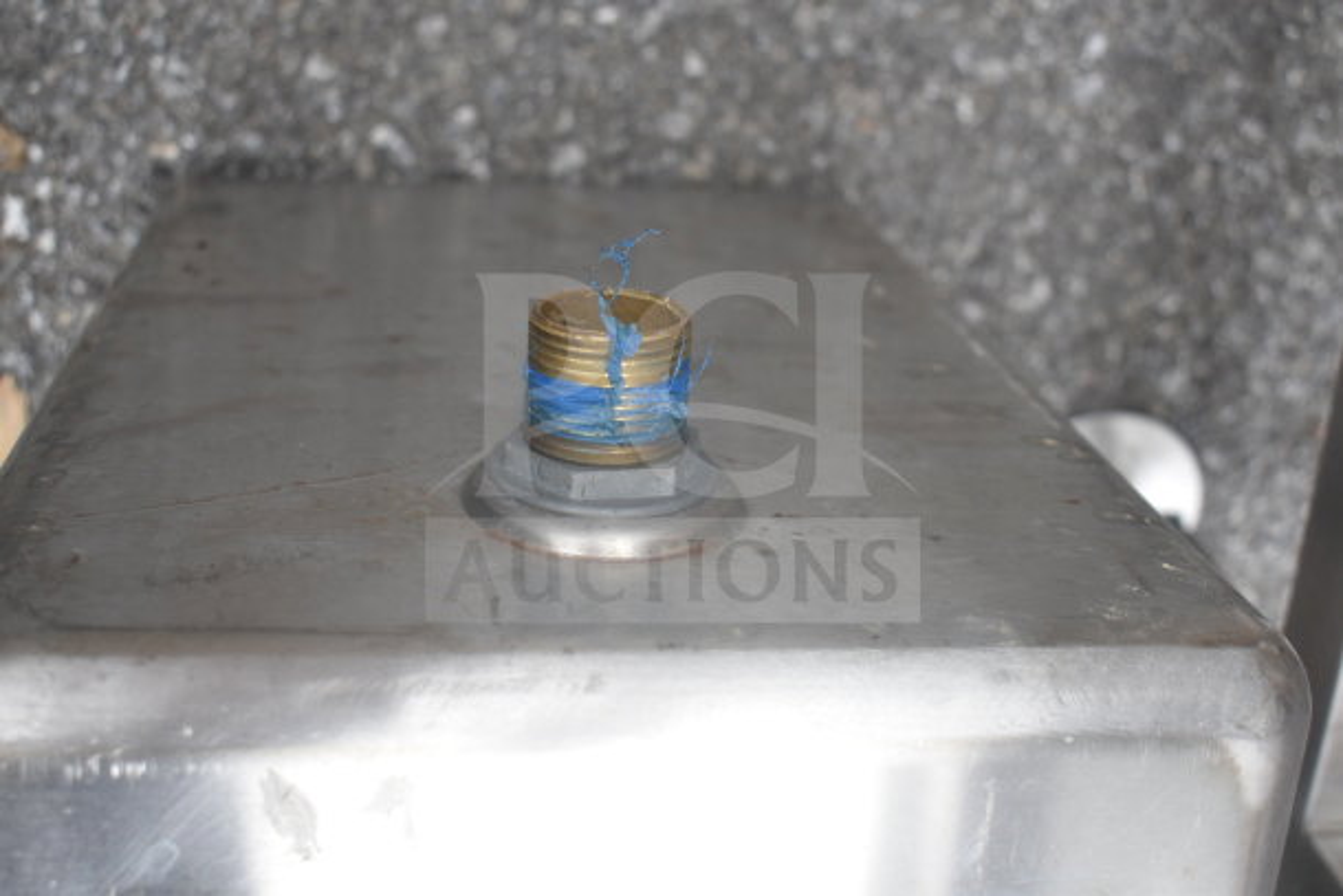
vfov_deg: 28.1
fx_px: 1791
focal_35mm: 48
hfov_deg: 41.1
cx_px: 672
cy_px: 448
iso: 200
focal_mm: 32
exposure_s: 1/80
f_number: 4.5
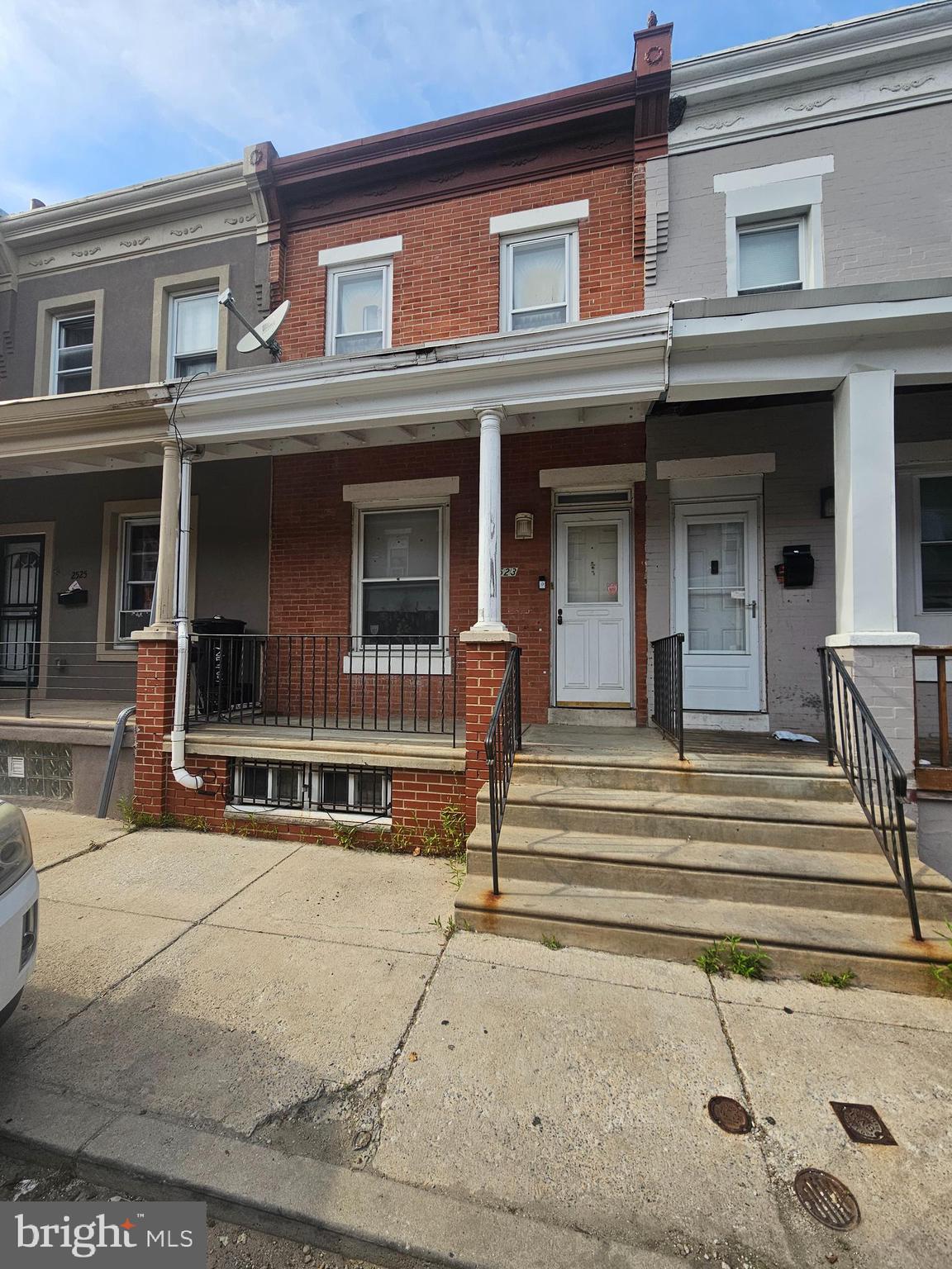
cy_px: 634
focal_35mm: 13
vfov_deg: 106.2
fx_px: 477
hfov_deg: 89.9
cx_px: 476
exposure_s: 1/1024
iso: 50
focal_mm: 2.2
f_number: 2.2
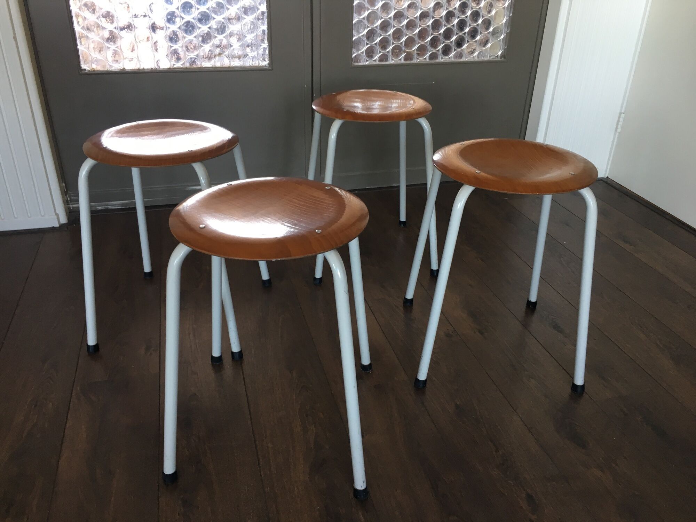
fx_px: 583
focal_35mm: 29
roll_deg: -1.4
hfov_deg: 61.7
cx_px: 348
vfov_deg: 48.2
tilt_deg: -29.0
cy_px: 261
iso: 64
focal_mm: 4.15
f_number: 2.2
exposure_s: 1/33
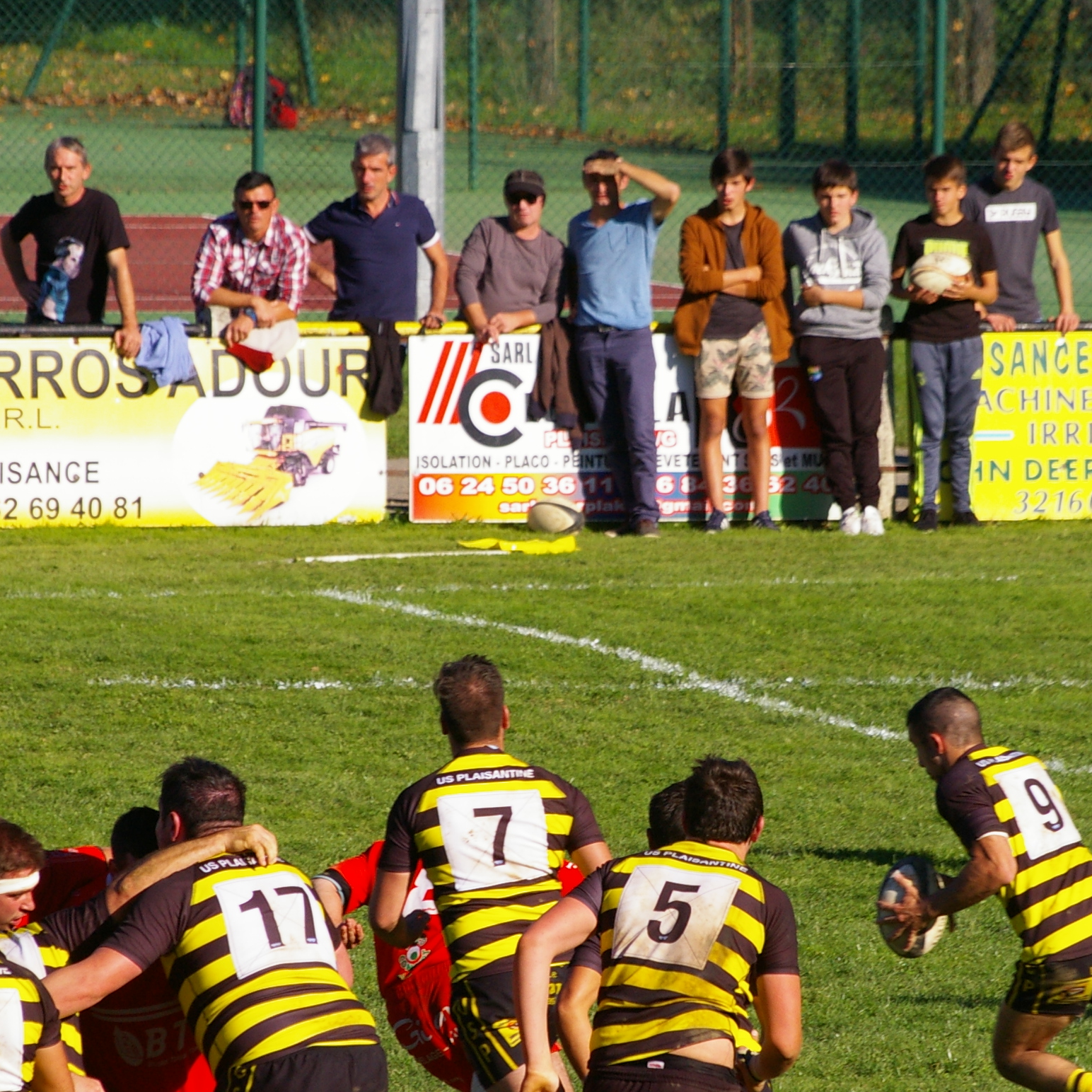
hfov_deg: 3.4
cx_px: 676
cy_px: 641
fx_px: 18595
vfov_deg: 3.4
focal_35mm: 521
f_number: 9.5
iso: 400
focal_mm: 210
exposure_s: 1/750
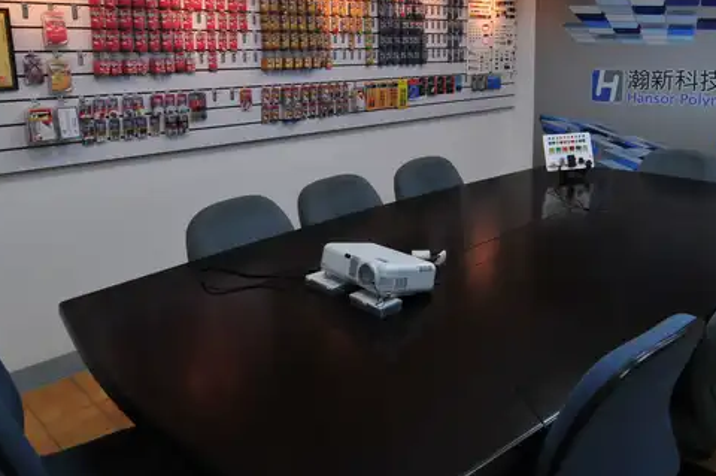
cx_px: 386
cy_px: 126
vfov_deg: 42.3
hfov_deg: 61.9
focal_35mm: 30
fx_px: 596
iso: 400
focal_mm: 12
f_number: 14
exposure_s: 1/15
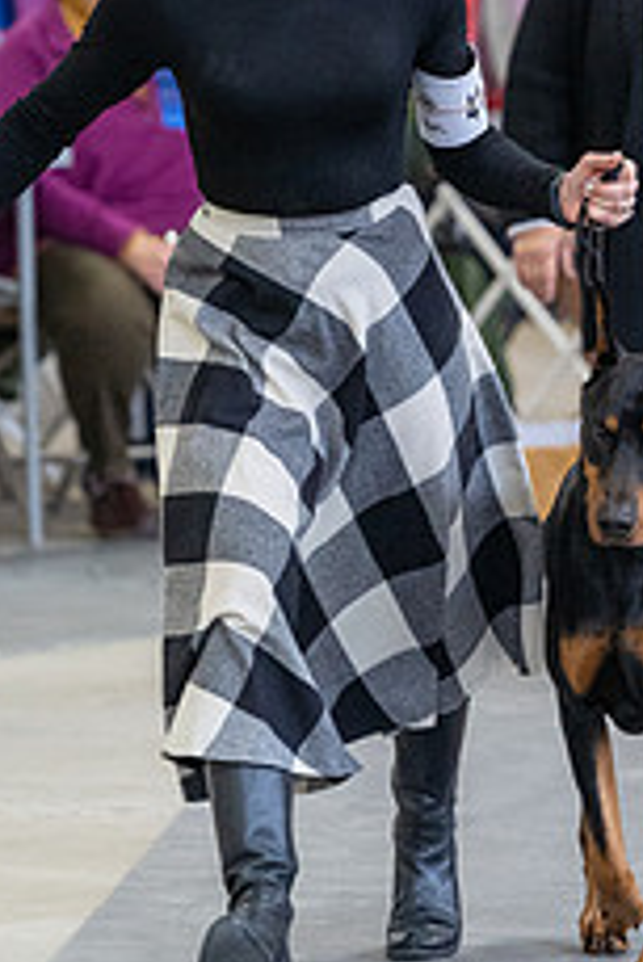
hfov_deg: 3.5
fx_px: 10512
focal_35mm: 393
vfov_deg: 5.2
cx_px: 576
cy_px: 227
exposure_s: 1/320
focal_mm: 200
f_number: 4
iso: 6400
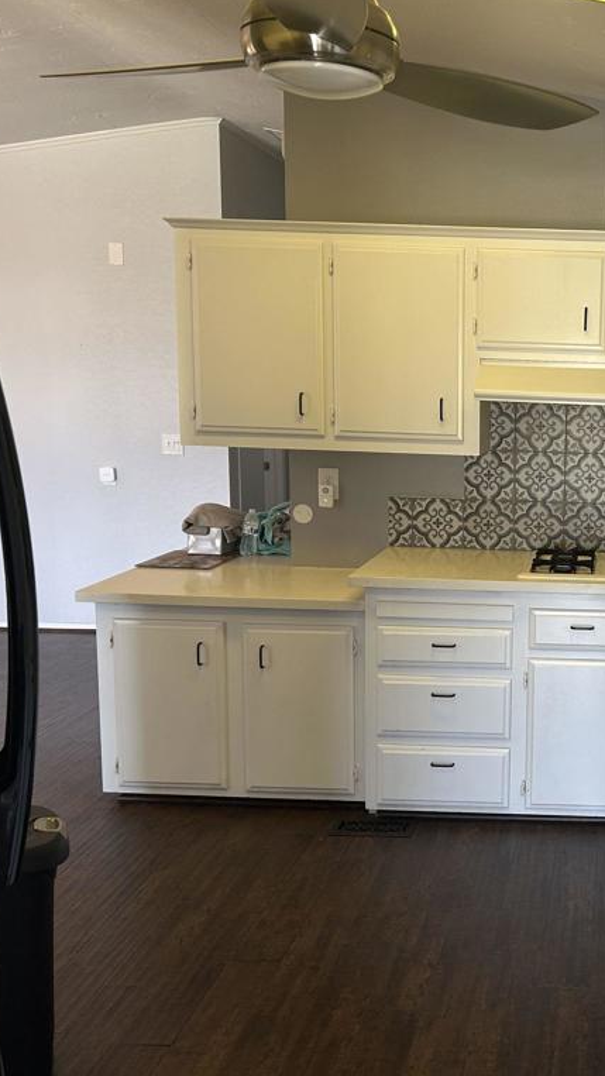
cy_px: 536
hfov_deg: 29.1
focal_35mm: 38
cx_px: 611
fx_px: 1084
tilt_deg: -9.2
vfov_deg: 52.8
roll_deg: -1.7
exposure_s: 1/60
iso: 64
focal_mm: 5.7
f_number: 1.5
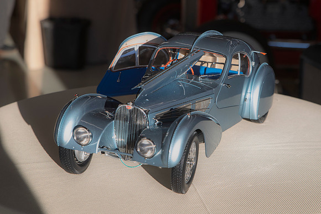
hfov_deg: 22.4
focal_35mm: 91
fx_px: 808
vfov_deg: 15.1
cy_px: 92
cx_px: 189
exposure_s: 1/800
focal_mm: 70
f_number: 8
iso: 800
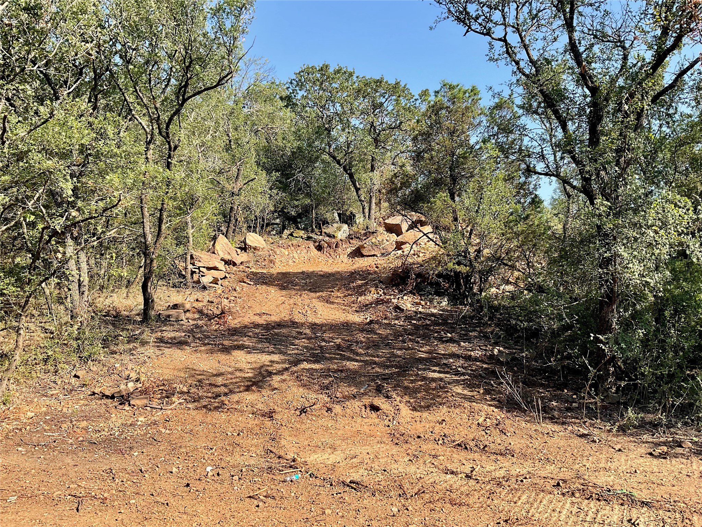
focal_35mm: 29
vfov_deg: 48.2
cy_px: 264
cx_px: 351
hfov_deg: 61.7
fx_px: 588
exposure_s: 1/719
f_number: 1.8
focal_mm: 3
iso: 16
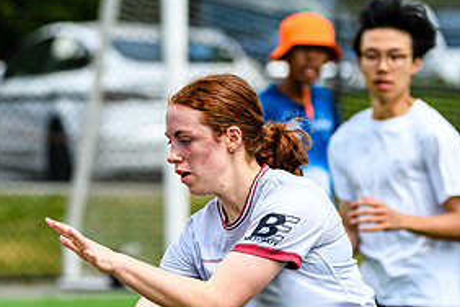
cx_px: 140
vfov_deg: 2.7
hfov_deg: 4.1
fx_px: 6414
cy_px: 293
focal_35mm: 502
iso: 200
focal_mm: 130
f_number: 3.2
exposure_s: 1/1250
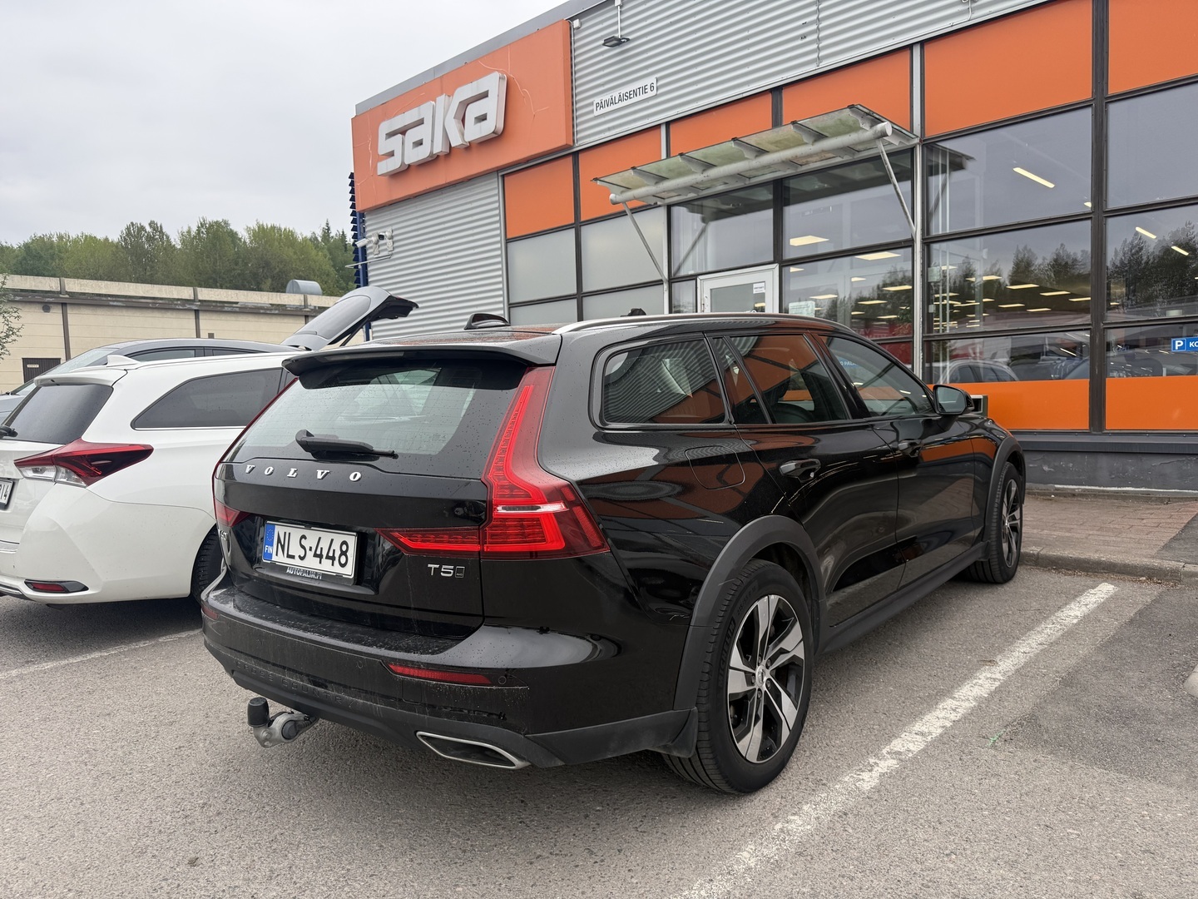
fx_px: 831
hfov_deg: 71.6
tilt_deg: -3.5
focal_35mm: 24
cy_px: 450
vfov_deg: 56.8
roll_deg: +1.5
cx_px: 599
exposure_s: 1/931
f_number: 1.78
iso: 100
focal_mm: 6.76
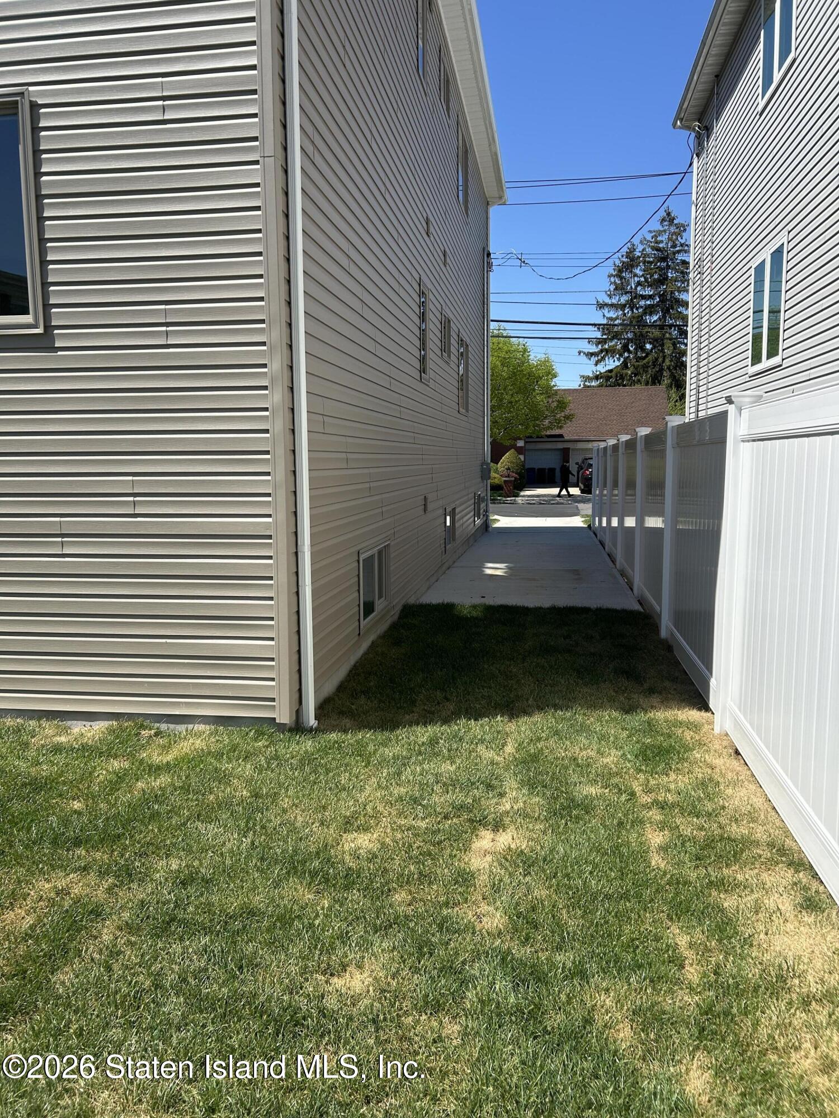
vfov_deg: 67.3
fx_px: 840
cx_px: 420
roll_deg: -0.6
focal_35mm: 26
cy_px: 559
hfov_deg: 53.1
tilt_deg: -3.7
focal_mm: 5.7
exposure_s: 1/3257
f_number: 1.5
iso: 50
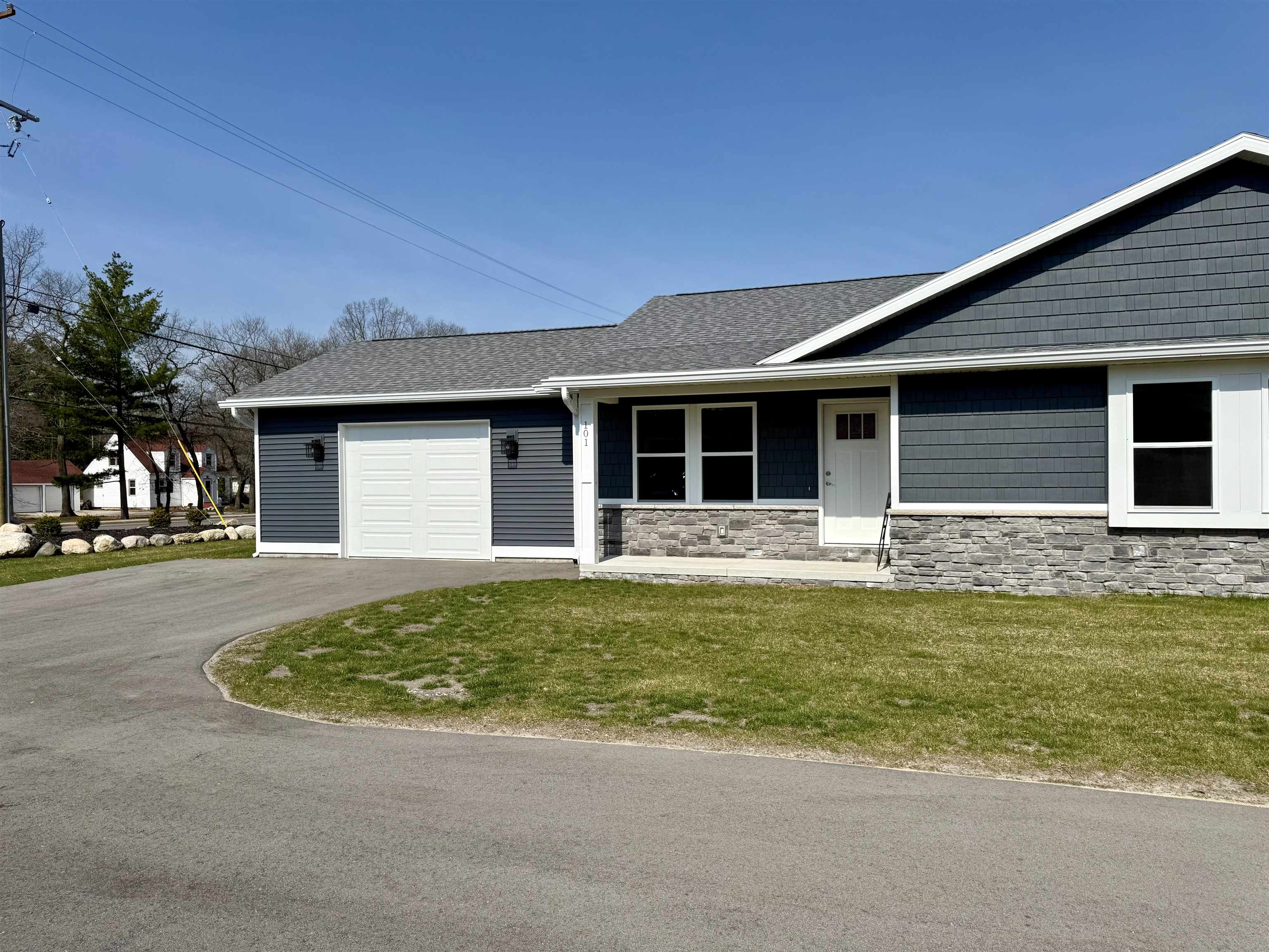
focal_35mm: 24
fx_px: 880
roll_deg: +0.4
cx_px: 634
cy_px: 476
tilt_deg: +0.2
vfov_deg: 56.8
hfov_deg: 71.6
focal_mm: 6.76
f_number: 1.78
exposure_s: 1/8130
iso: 80
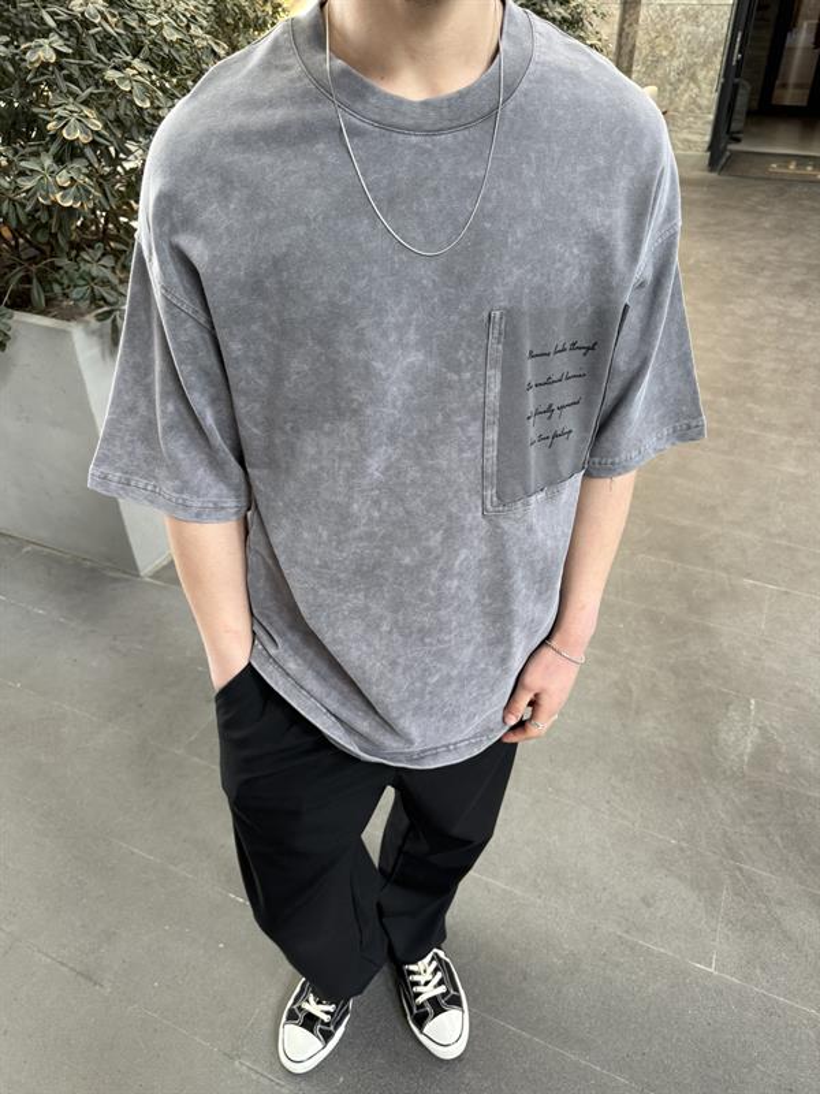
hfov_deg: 56.8
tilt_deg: -36.4
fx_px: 758
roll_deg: -0.3
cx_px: 410
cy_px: 547
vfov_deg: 71.6
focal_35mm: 24
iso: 200
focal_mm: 6.76
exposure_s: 1/121
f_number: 1.78
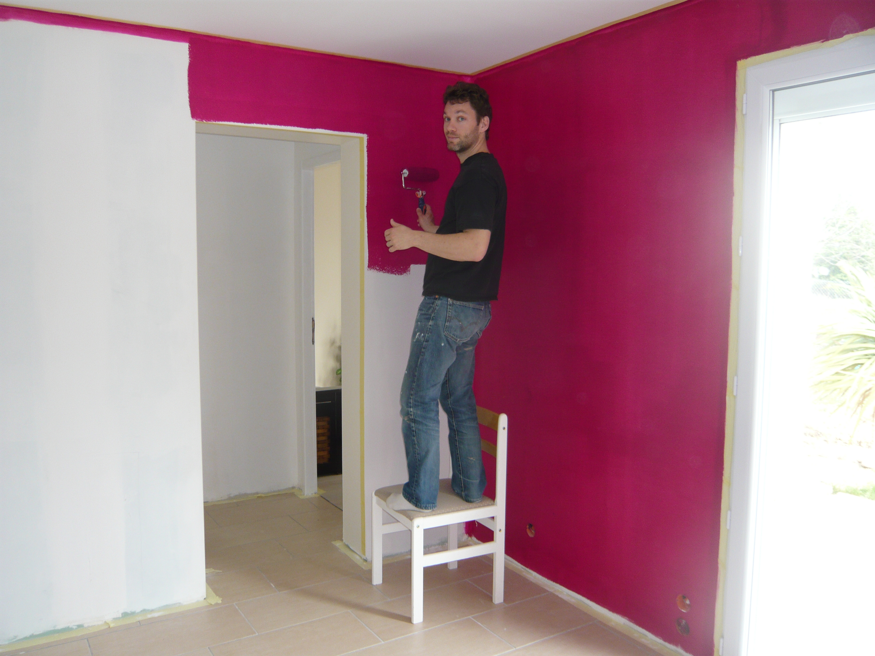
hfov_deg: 63.4
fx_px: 708
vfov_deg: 49.7
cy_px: 328
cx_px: 438
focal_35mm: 28
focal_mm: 4.6
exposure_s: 1/30
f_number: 2.8
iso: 100
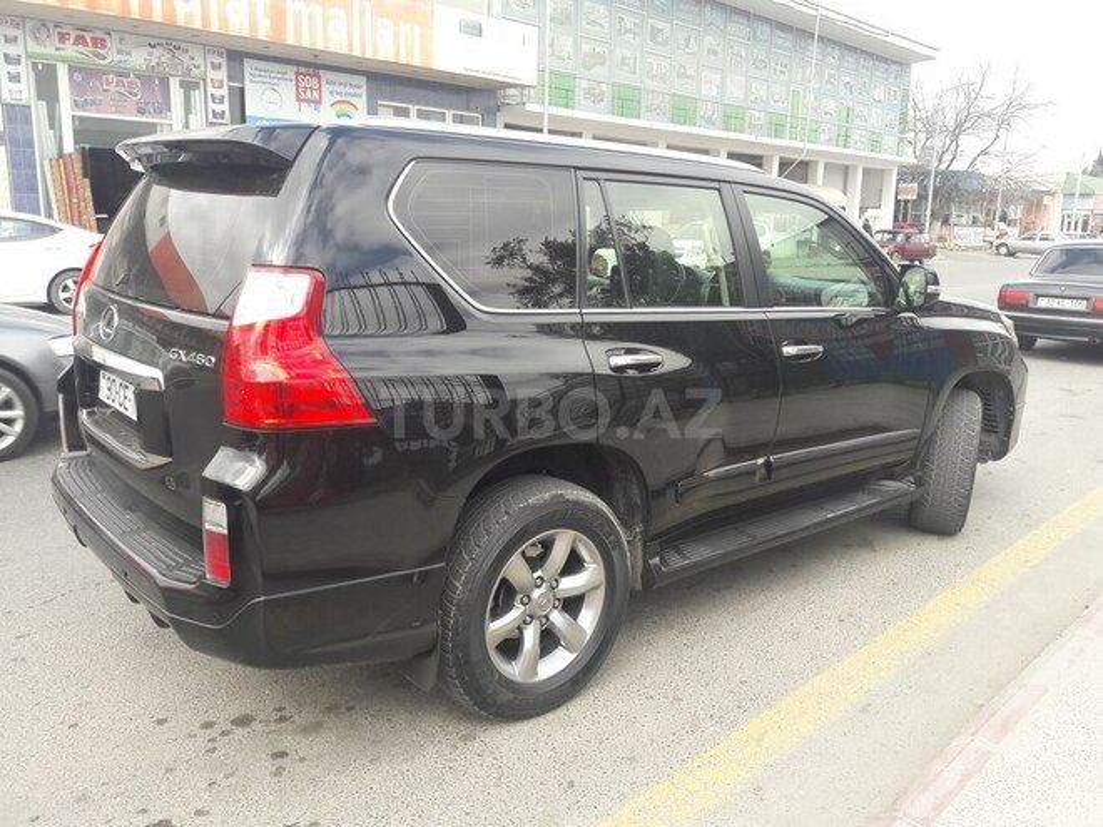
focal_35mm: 28
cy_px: 414
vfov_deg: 49.7
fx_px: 892
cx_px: 552
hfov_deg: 63.4
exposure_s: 1/334
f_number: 1.9
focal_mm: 3.7
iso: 40
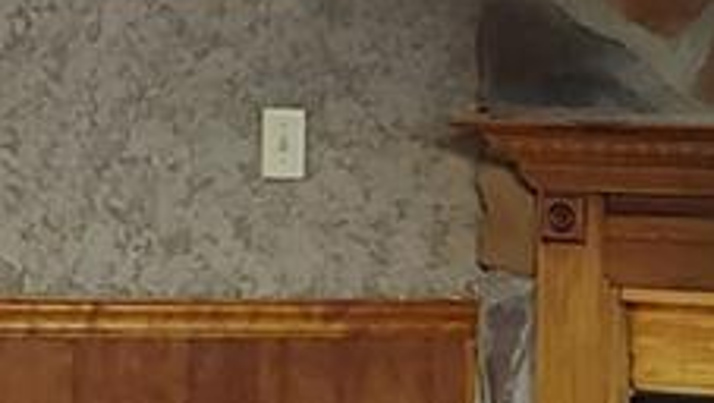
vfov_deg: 7.0
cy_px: 475
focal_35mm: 173
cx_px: 550
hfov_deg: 12.4
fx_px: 3277
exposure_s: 1/24
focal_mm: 4.23
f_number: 1.5
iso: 200
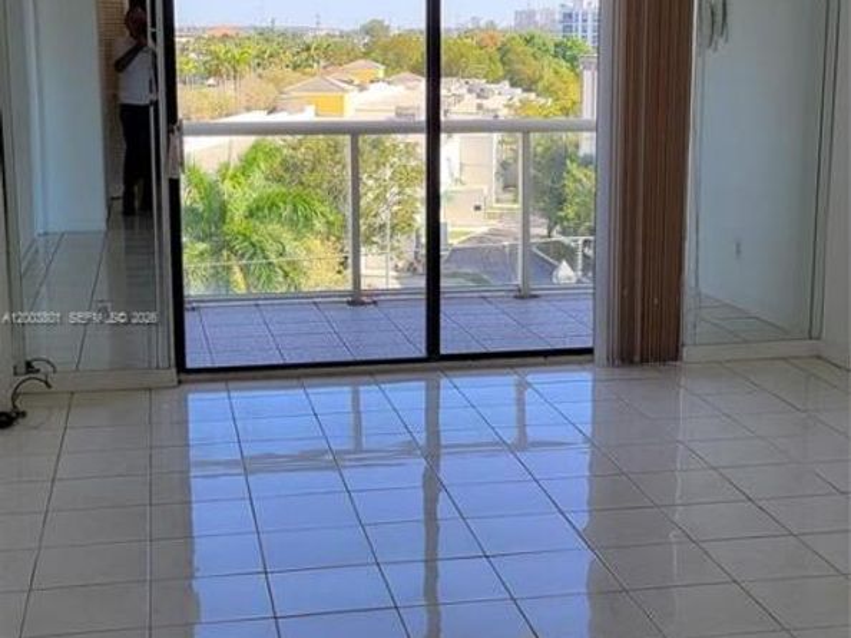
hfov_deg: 67.3
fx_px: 639
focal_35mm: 26
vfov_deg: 53.0
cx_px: 426
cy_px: 319
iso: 40
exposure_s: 1/243
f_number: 1.8
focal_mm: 5.4
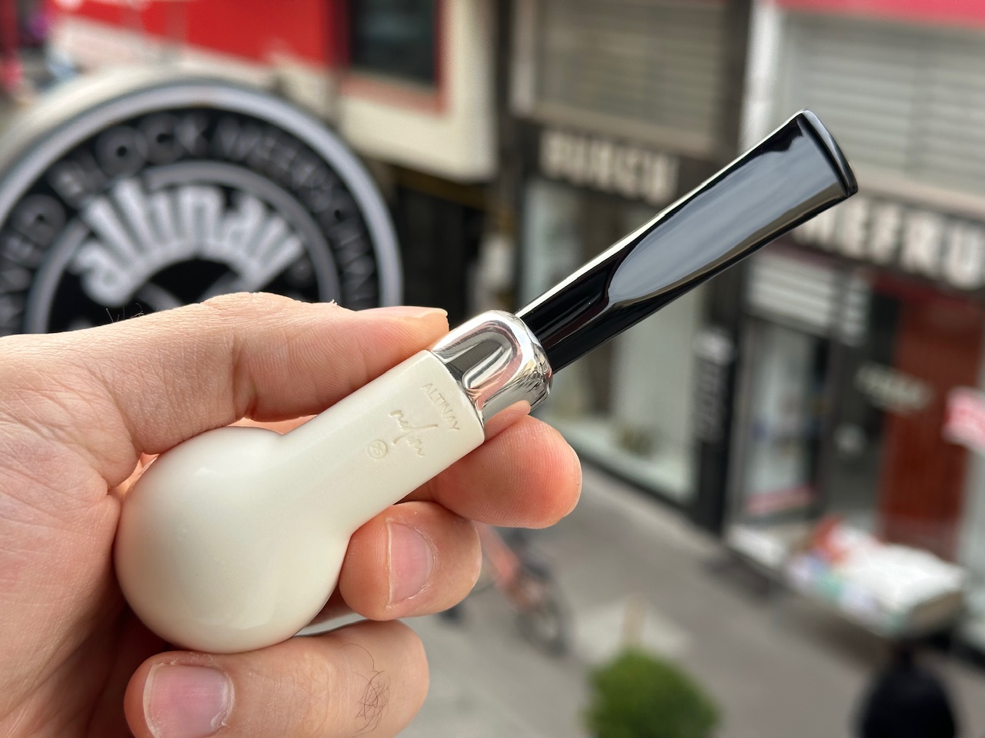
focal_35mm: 48
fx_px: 1366
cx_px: 492
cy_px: 369
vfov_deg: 30.3
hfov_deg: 39.7
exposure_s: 1/584
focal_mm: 6.86
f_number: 1.78
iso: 64
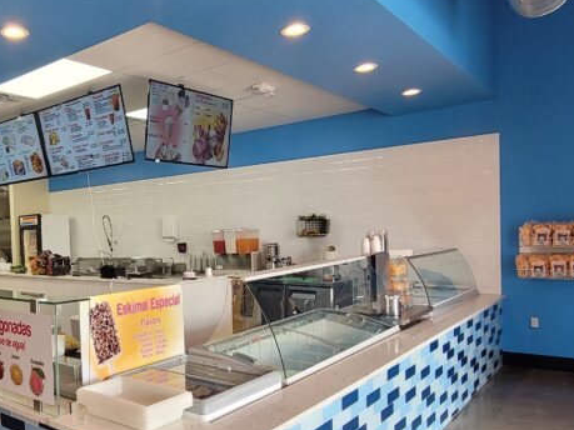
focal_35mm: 29
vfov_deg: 48.1
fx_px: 481
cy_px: 245
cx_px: 133
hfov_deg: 58.0
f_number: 2.2
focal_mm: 2.2
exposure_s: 1/120
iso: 100
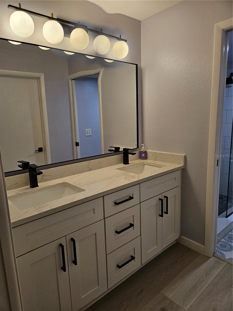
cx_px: 116
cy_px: 156
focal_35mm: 23
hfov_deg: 58.9
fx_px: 206
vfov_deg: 73.9
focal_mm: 5.4
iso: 80
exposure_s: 1/120
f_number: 1.8
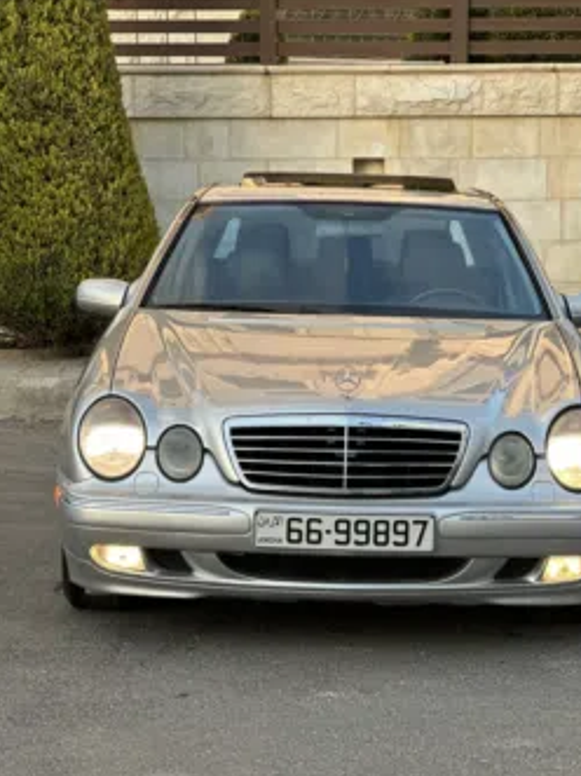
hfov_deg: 15.9
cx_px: 349
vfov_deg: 21.1
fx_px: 2083
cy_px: 445
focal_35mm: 93
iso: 80
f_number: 2.8
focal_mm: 9
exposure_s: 1/121
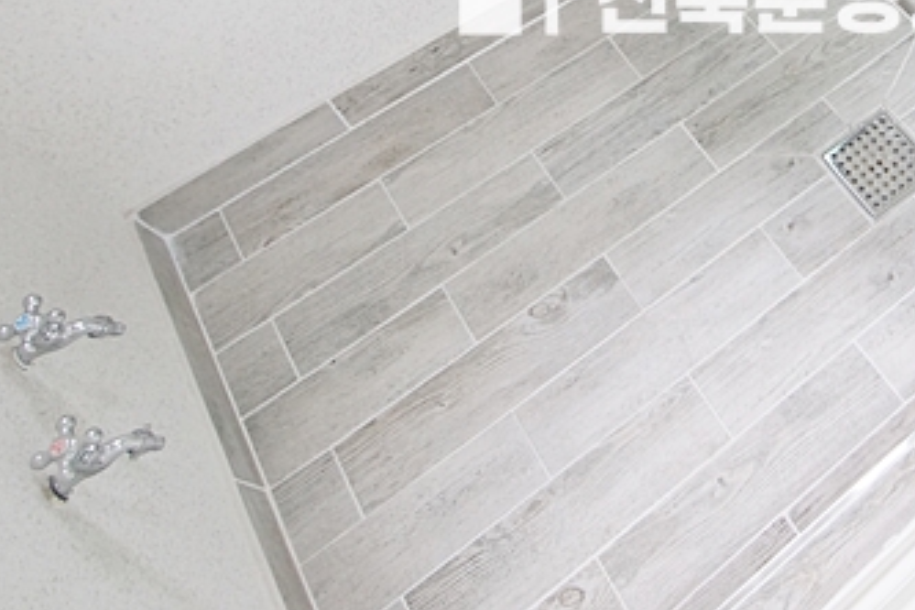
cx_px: 797
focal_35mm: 36
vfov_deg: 32.8
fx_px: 915
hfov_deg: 48.4
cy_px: -44
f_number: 4
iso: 800
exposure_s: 1/80
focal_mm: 10
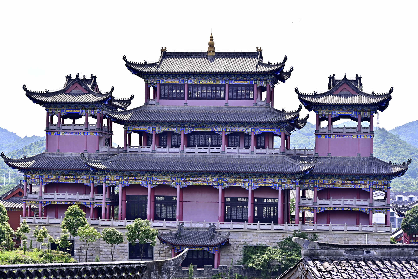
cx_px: 209
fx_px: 952
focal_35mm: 82
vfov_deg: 16.6
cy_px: 140
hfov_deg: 24.8
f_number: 6.3
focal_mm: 82
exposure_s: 1/400
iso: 140
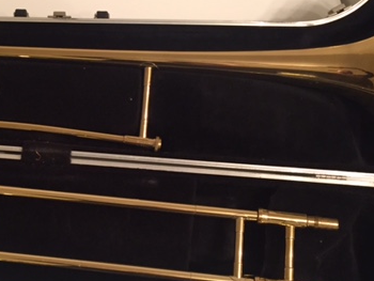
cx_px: 89
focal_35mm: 53
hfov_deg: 35.3
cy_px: 157
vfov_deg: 27.5
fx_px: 573
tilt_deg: -79.8
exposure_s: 1/33
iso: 250
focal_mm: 4.15
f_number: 2.2
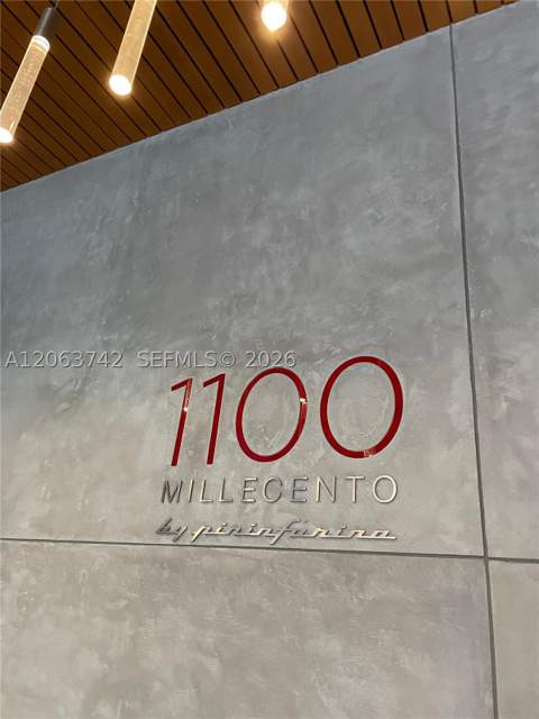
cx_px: 270
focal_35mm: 26
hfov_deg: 53.1
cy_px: 360
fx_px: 540
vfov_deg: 67.3
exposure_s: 1/40
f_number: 1.6
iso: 500
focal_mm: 4.2
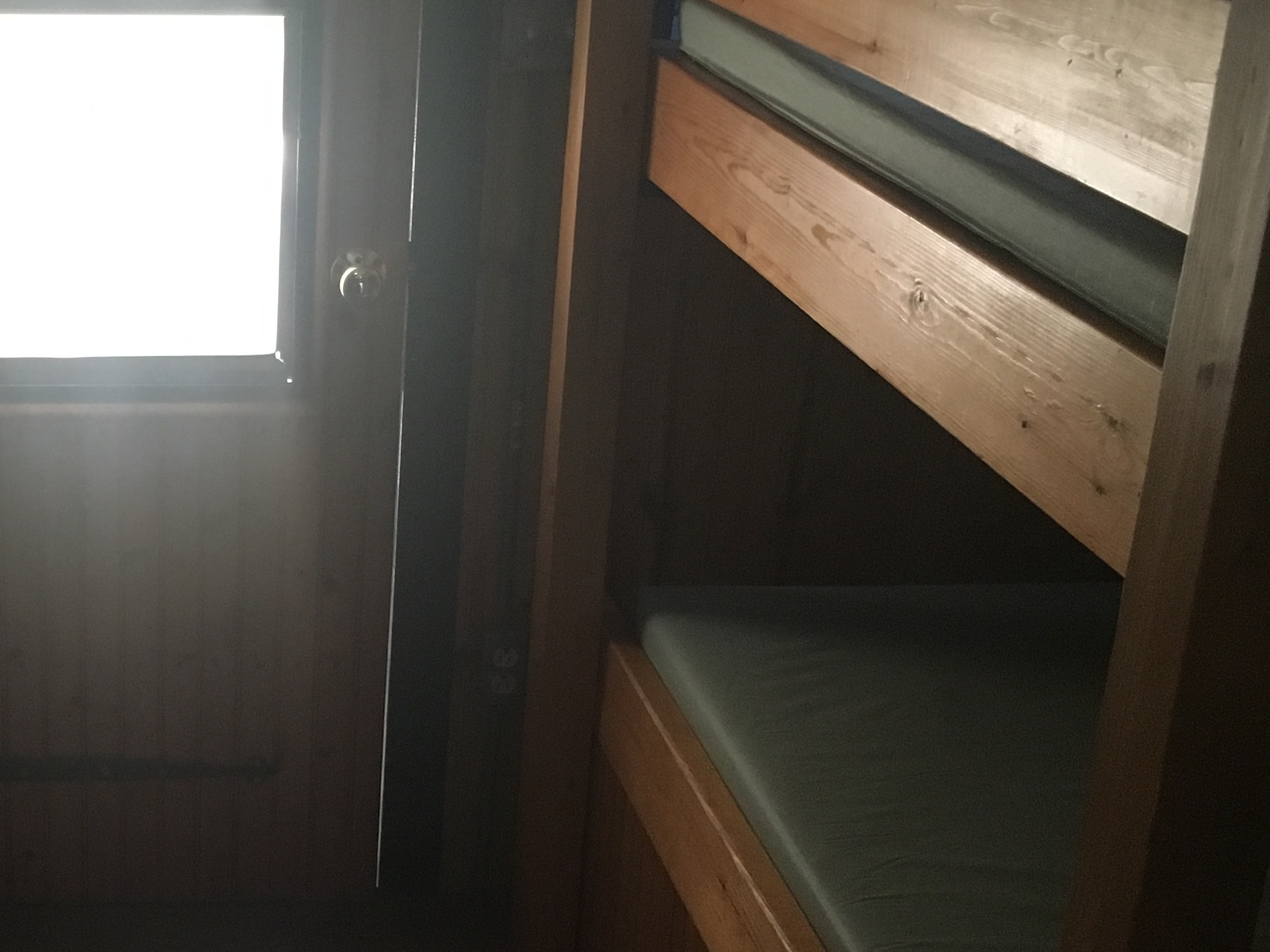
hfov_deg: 32.0
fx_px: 2128
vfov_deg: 25.2
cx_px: 181
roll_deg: +0.7
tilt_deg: -22.2
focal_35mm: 58
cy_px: 592
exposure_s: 1/15
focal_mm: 4.15
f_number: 2.2
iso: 200
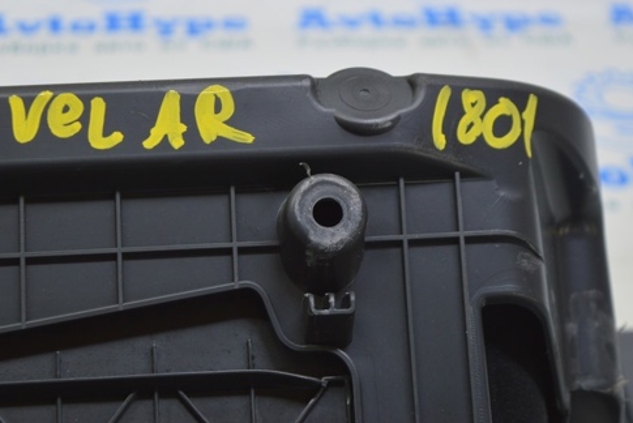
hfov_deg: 18.8
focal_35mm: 109
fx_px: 1912
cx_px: 240
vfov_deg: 12.6
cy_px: 230
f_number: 5.6
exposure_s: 1/20
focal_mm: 55
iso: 400
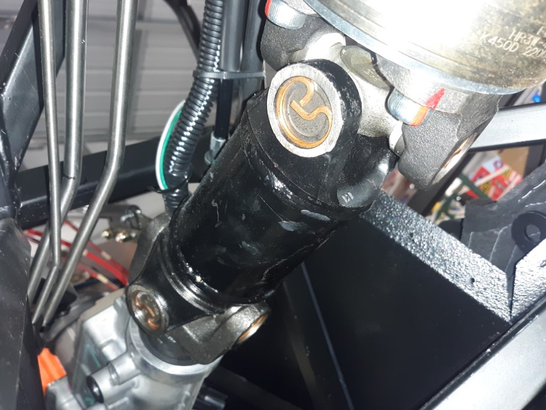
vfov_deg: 44.2
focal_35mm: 32
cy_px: 212
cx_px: 275
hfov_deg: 56.8
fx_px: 505
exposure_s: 1/40
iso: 200
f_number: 1.7
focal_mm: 3.7
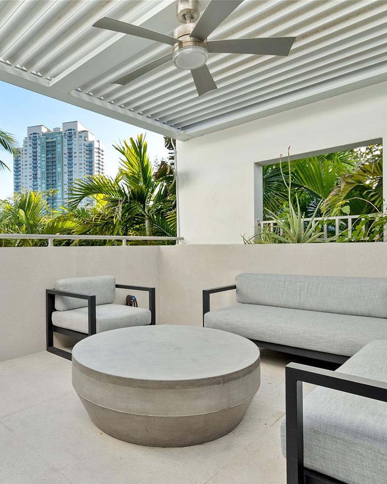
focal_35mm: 23
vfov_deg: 72.6
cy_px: 246
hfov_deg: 60.3
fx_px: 329
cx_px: 152
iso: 800
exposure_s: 1/320
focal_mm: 16
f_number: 8
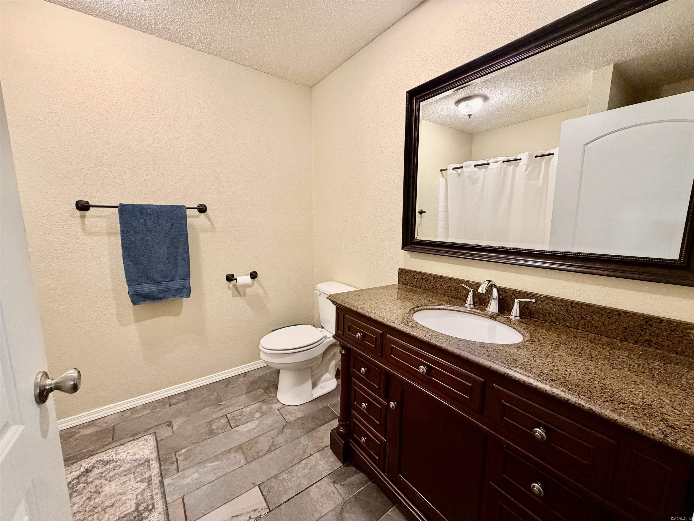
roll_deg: +0.1
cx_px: 347
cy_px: 260
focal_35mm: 14
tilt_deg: -8.2
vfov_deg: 85.7
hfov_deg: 102.1
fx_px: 281
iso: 320
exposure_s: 1/60
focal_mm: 2.22
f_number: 2.2
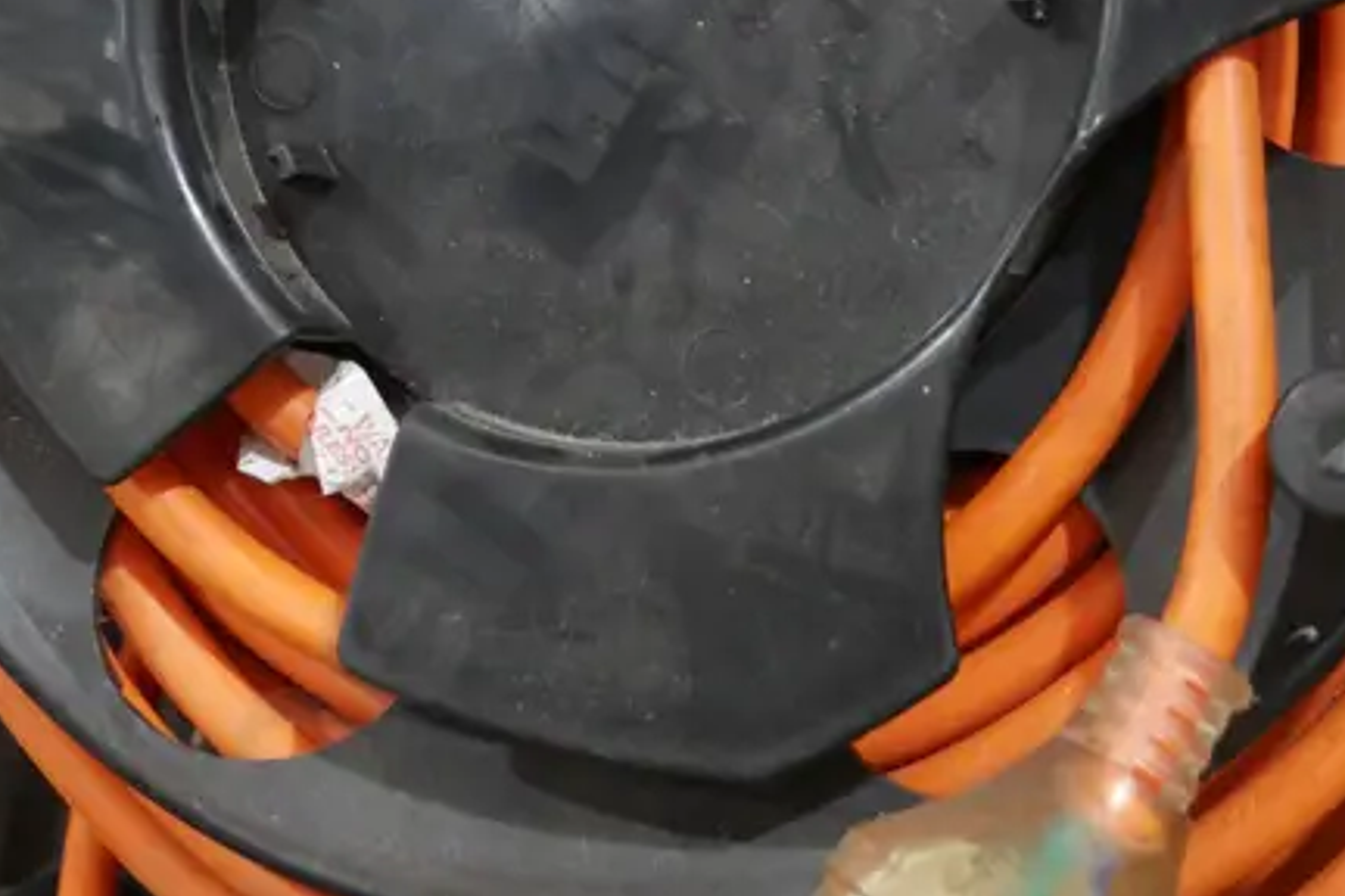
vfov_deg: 18.2
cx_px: 764
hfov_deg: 27.3
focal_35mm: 74
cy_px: 137
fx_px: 2765
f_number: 3.6
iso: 2000
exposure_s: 1/60
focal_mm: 15
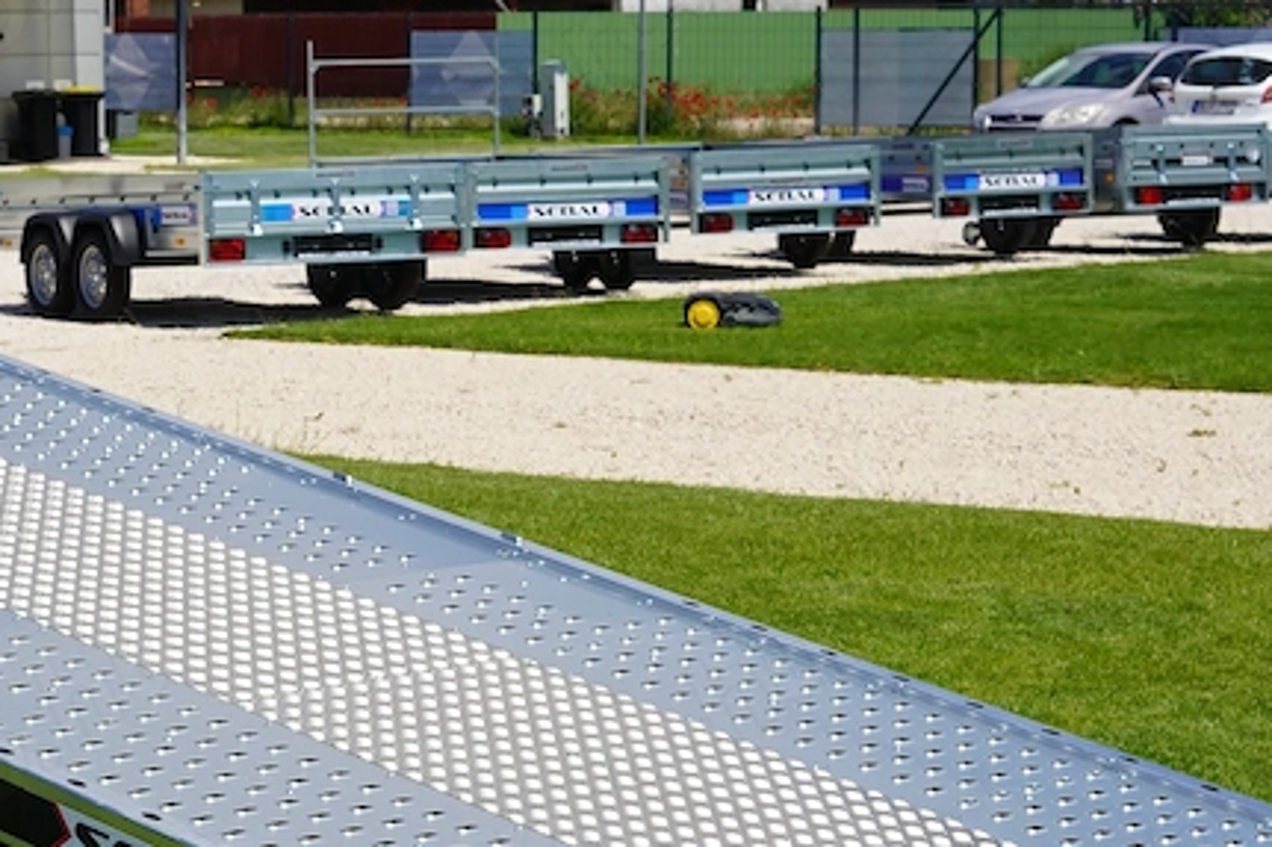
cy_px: 784
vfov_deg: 11.7
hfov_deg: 17.5
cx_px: 245
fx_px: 4097
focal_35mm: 116
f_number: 10
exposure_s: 1/200
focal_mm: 50
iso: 100
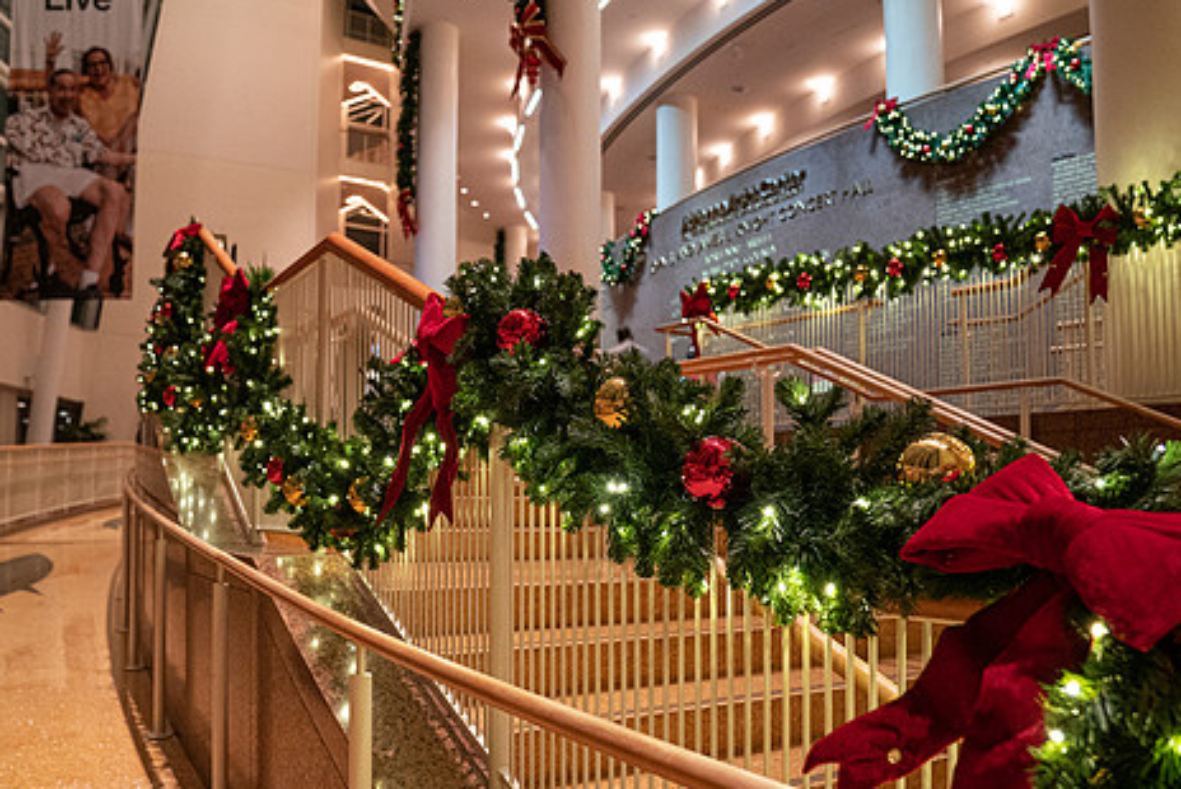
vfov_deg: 43.5
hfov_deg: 61.9
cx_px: 568
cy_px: 459
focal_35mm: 30
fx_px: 985
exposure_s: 1/200
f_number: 3.2
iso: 4000
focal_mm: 24
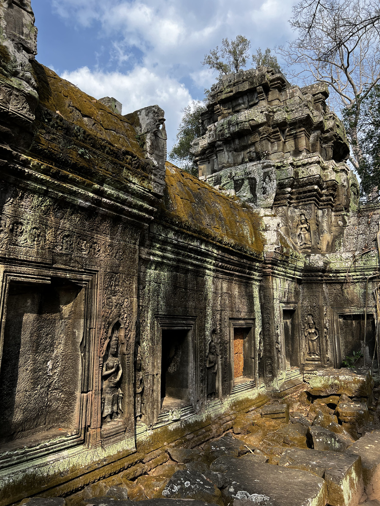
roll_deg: +0.4
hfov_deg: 53.1
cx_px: 190
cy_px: 253
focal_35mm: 26
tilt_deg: +10.8
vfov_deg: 67.3
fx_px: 381
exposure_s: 1/1344
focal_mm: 5.7
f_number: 1.5
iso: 50
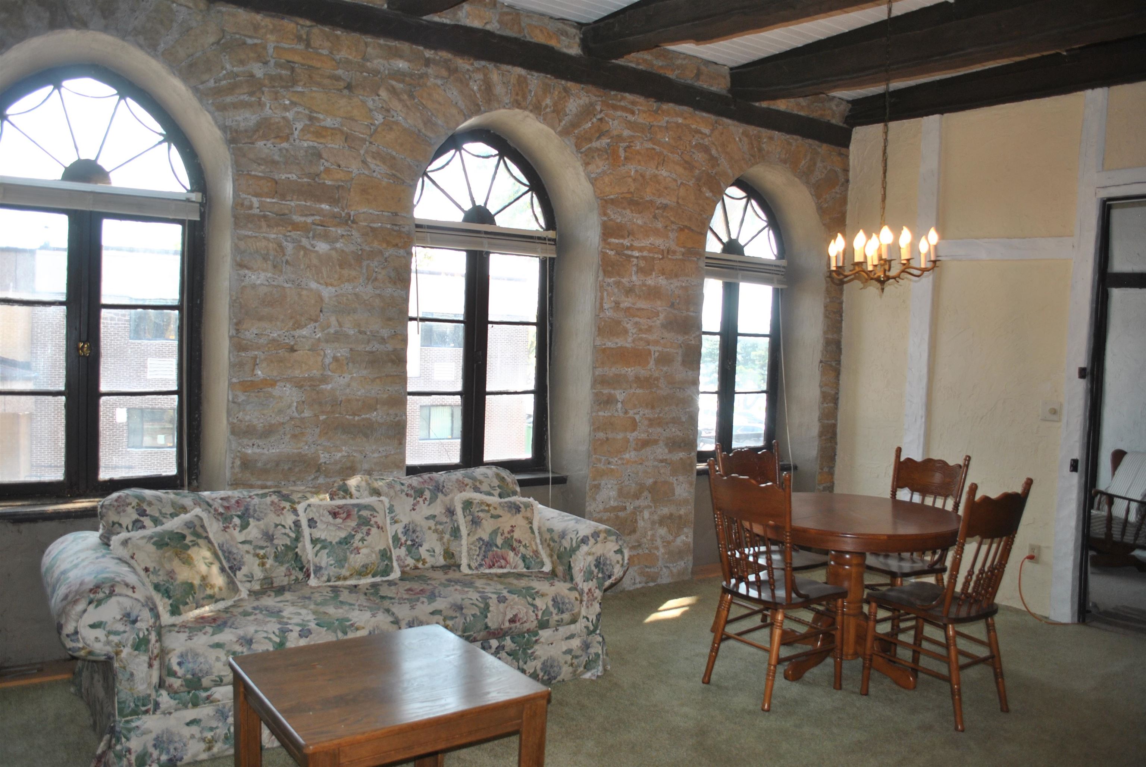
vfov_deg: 48.0
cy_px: 384
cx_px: 573
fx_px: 860
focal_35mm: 27
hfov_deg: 67.3
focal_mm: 18
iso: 200
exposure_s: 1/125
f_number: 3.5
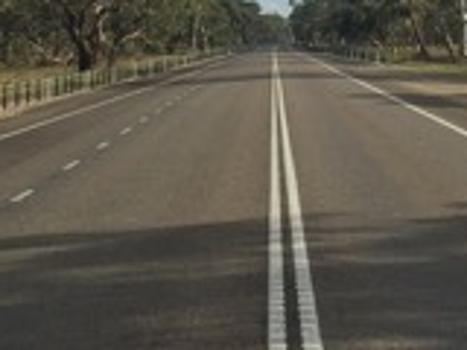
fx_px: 1268
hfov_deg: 20.9
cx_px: 266
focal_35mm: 94
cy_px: -58
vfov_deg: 15.2
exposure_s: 1/2083
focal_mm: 4.15
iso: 32
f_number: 2.2
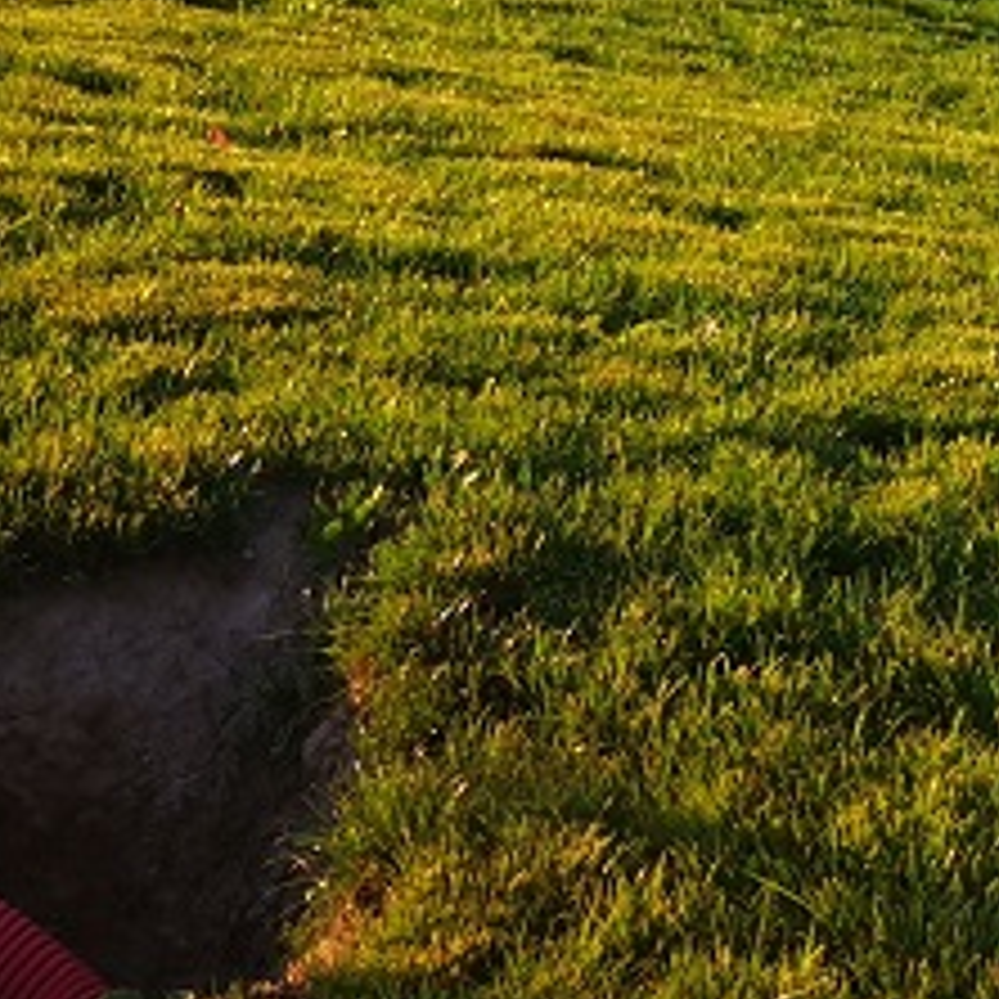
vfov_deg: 12.5
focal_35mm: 129
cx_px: 724
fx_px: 4212
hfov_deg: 13.5
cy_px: -702
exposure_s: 1/799
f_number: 1.8
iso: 50
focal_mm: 5.58
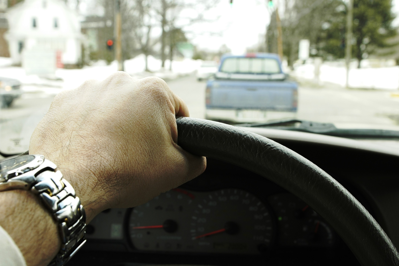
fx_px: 465
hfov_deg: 46.4
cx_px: 200
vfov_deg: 31.9
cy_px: 133
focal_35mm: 42
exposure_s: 1/40
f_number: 7.1
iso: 200
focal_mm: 28
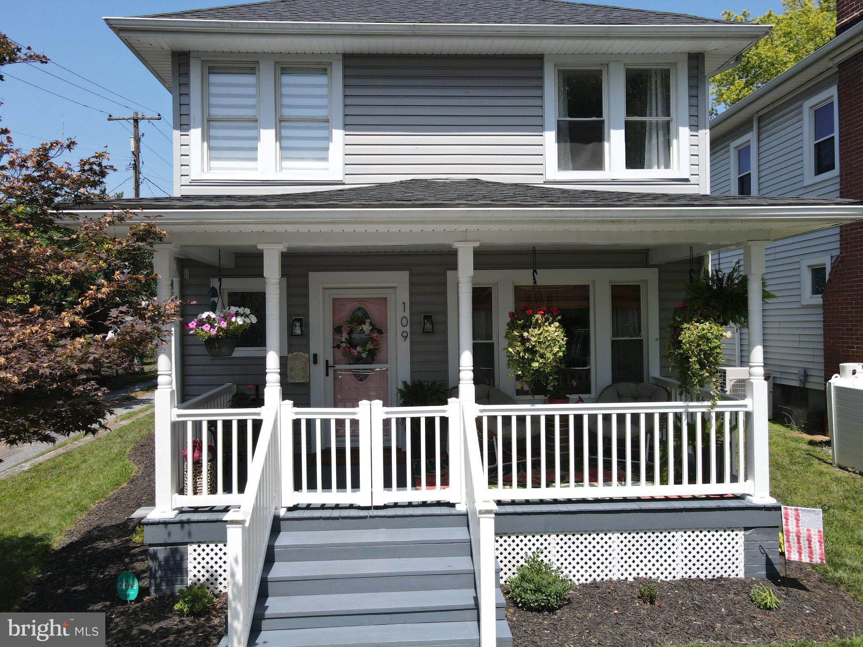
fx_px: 598
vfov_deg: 56.8
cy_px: 324
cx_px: 432
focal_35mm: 24
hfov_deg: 71.6
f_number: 2.8
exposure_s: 1/640
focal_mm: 4.5
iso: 100
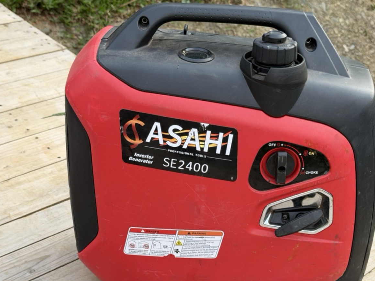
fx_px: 628
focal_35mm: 58
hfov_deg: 33.2
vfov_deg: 25.2
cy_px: 149
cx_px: 214
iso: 64
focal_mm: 6.76
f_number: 1.78
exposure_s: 1/247
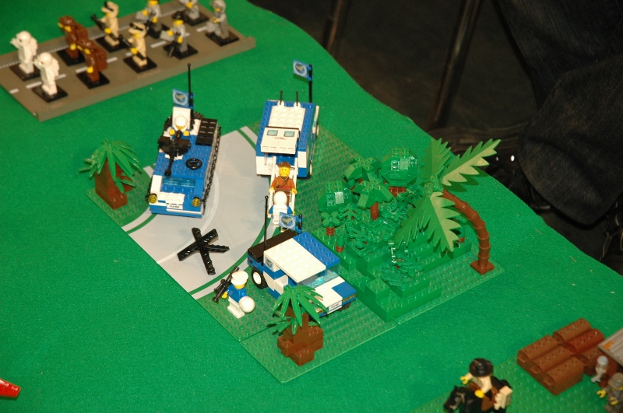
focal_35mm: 105
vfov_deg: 13.0
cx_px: 312
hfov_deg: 19.5
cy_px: 206
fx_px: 1814
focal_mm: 70
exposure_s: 1/60
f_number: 4.5
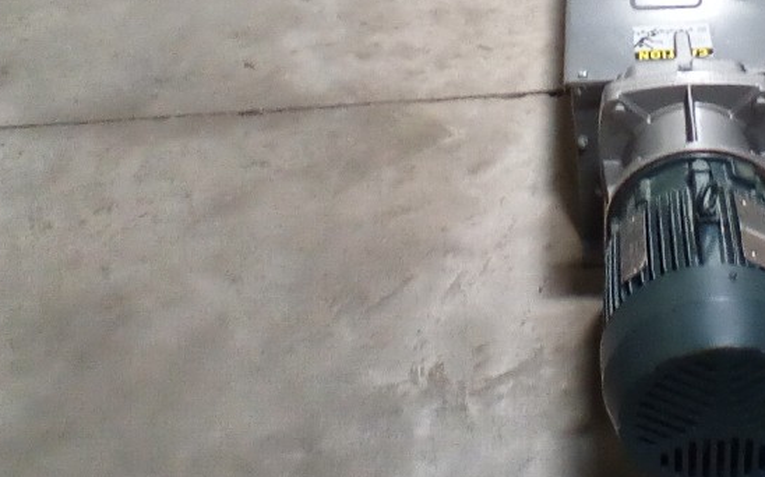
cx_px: 666
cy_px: -21
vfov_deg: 20.8
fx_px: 1250
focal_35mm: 60
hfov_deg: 32.6
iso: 195
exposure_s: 1/24
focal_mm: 2.38
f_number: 2.4
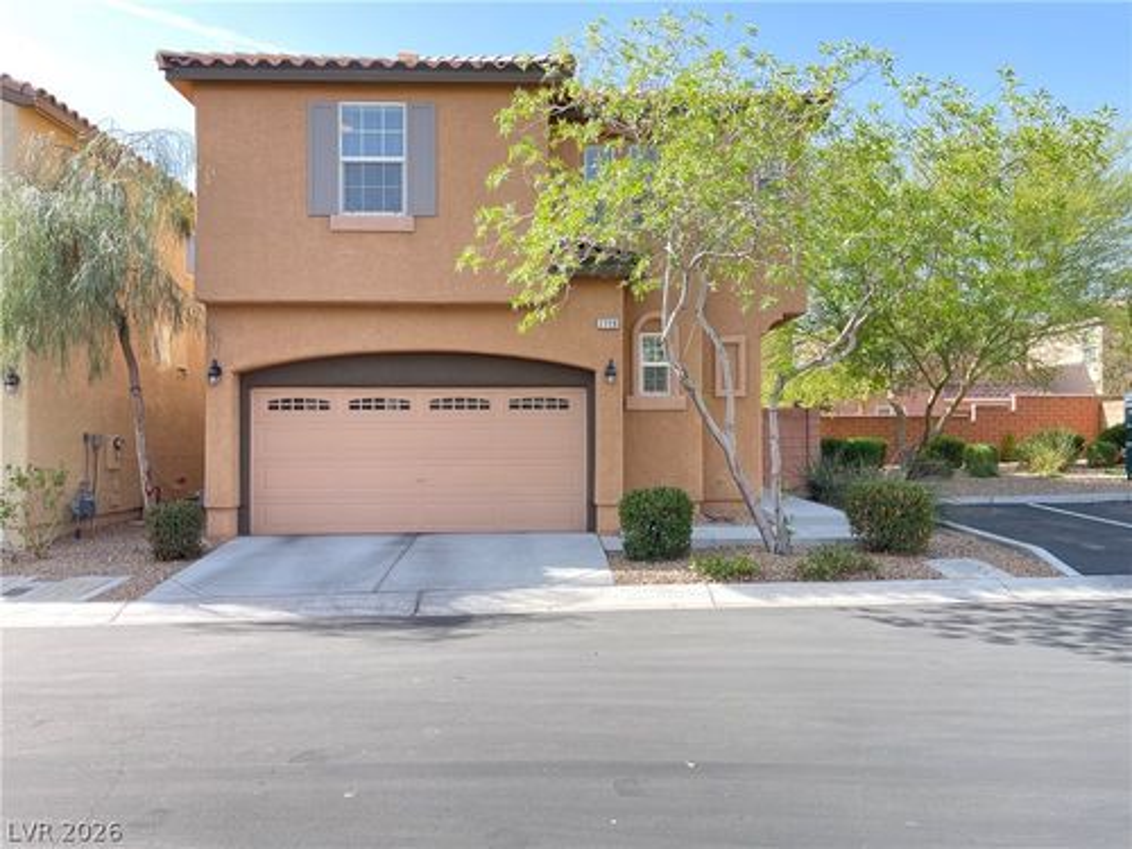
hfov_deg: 67.3
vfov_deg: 53.1
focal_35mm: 26
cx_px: 566
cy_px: 424
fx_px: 850
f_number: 1.6
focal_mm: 5.1
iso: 32
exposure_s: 1/365
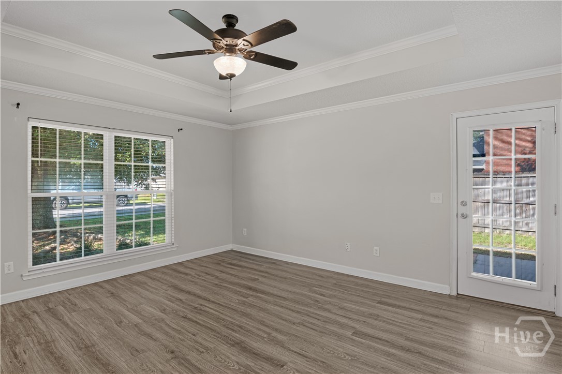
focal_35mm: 16
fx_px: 257
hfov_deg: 95.0
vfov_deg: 72.0
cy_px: 187
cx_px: 281
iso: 250
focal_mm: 11
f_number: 8
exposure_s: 1/5
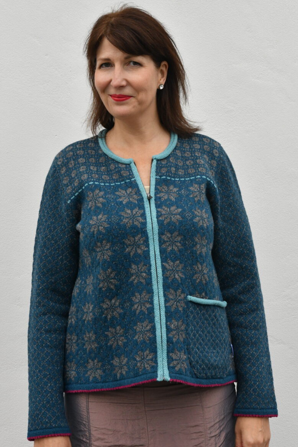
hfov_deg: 15.2
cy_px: 198
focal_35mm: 90
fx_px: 1117
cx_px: 149
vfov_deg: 22.6
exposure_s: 1/500
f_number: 11
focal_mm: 70
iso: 1600
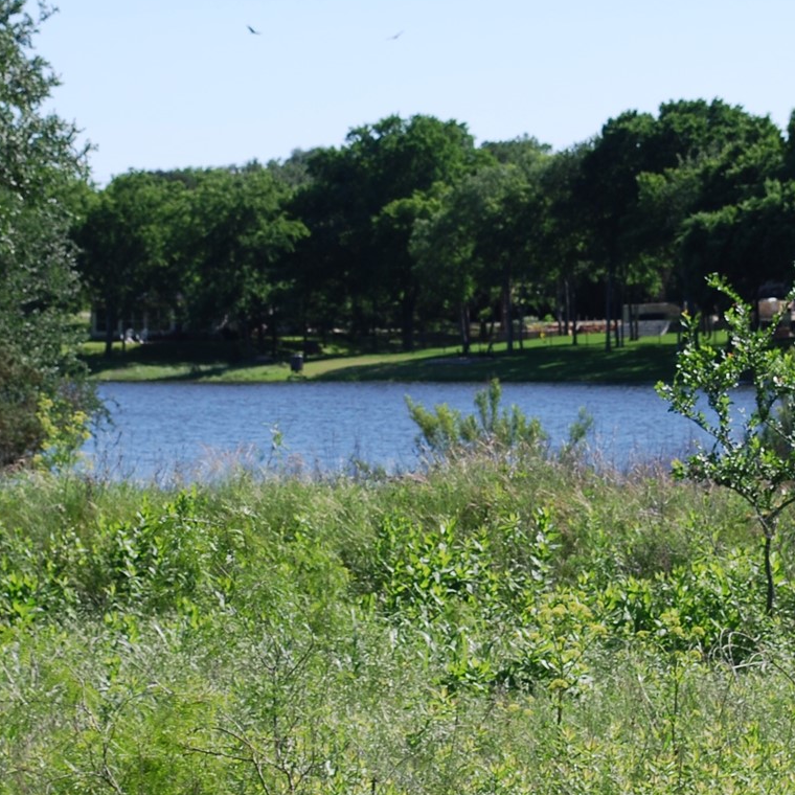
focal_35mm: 200
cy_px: 374
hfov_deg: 8.7
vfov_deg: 8.7
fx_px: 5202
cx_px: 457
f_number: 7.1
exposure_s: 1/200
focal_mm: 55
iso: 100
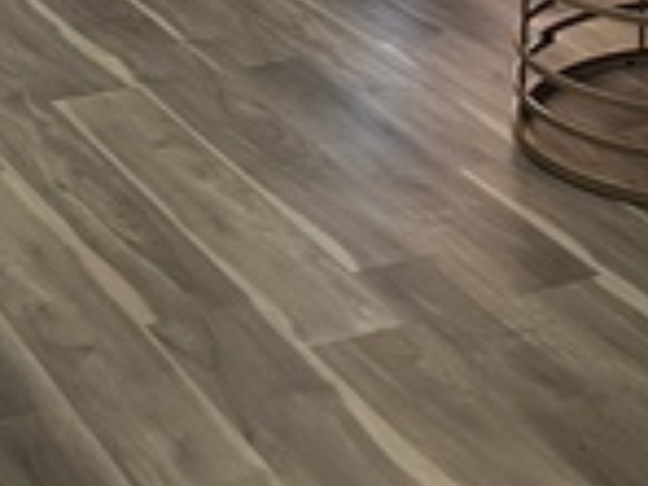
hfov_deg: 16.6
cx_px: 567
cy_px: -311
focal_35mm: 117
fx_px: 2190
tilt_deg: -8.9
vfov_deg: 11.9
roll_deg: -1.1
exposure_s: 1/60
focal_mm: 5.7
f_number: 1.5
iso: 160
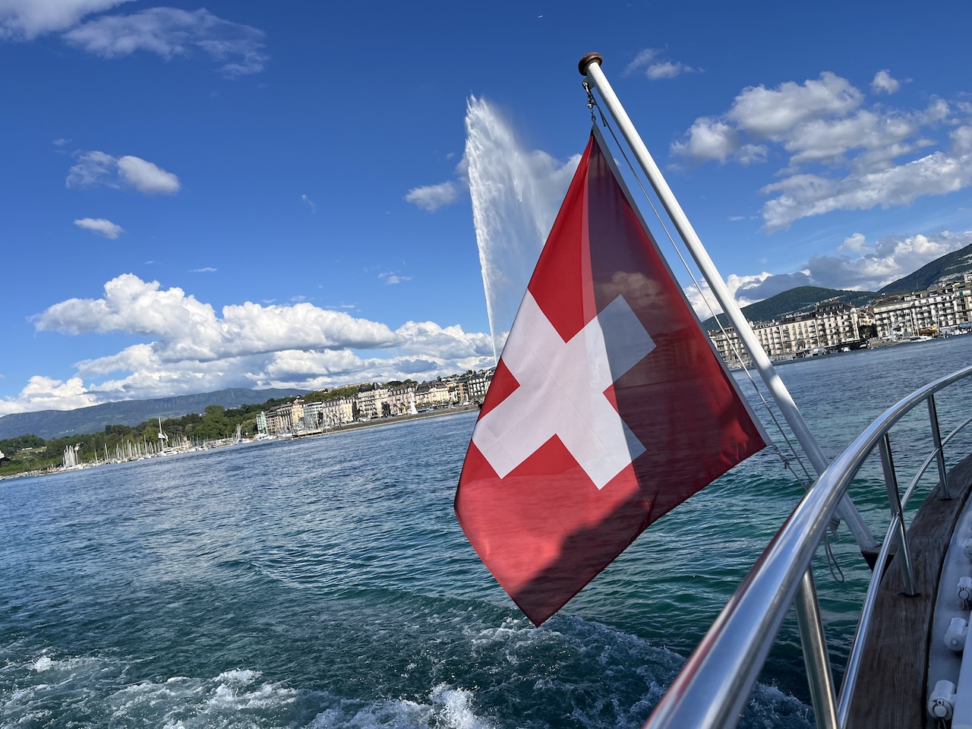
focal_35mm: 26
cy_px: 364
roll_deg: +8.8
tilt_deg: +3.1
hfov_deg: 67.3
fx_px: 730
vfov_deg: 53.1
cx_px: 486
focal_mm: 5.1
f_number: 1.6
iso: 50
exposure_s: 1/5076
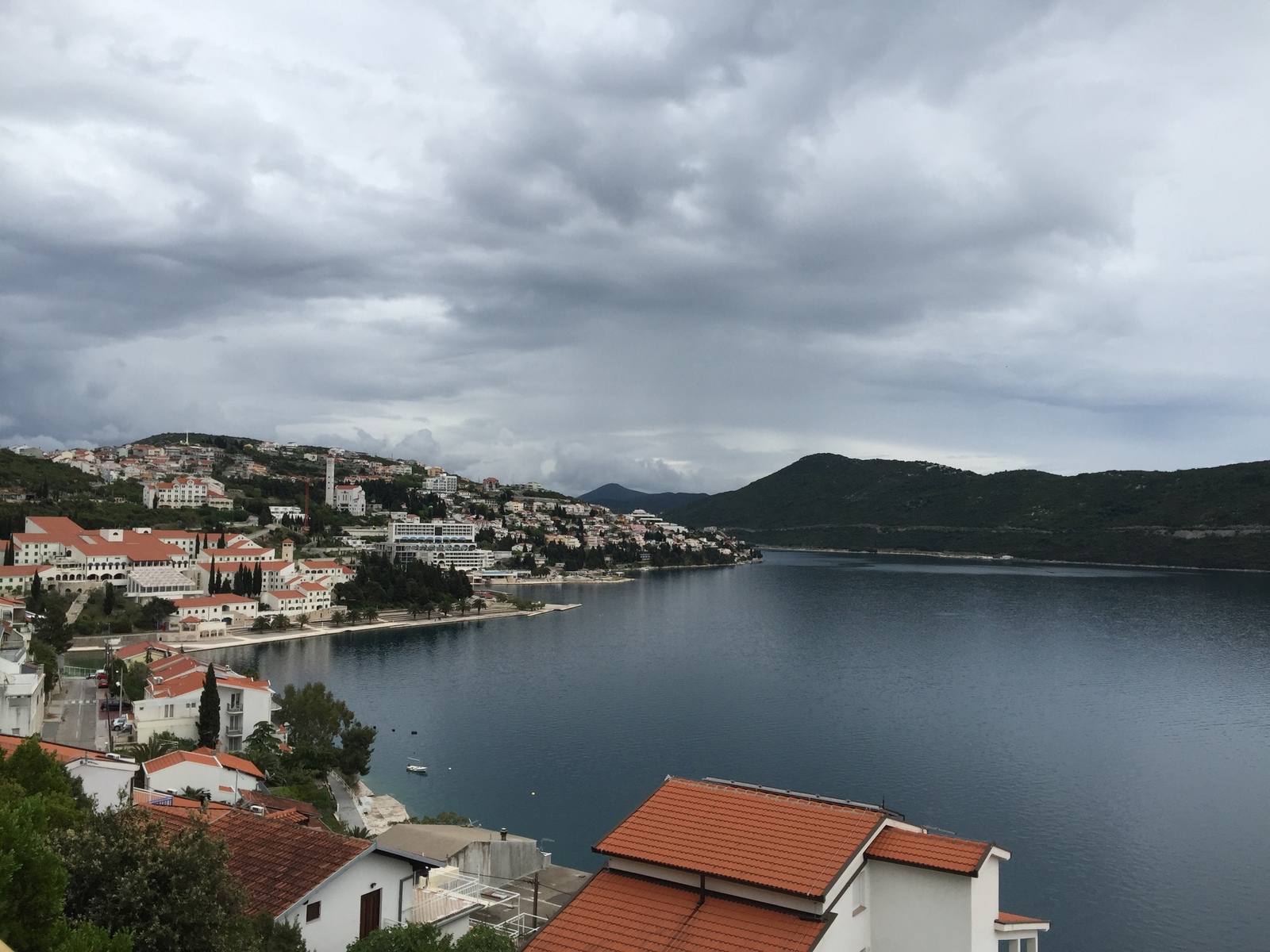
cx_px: 635
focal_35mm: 29
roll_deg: -1.1
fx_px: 1064
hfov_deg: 61.7
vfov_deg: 48.2
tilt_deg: +2.7
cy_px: 476
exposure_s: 1/2083
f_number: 2.2
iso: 32
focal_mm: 4.15
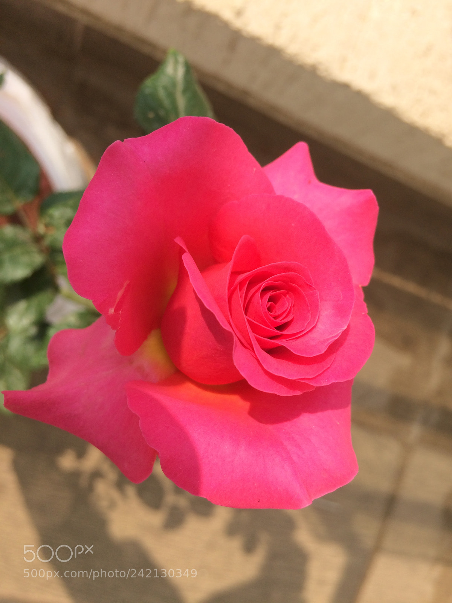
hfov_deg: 48.2
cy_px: 302
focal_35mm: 29
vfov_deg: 61.7
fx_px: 505
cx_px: 226
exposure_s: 1/1109
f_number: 2.2
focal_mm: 4.15
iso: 32
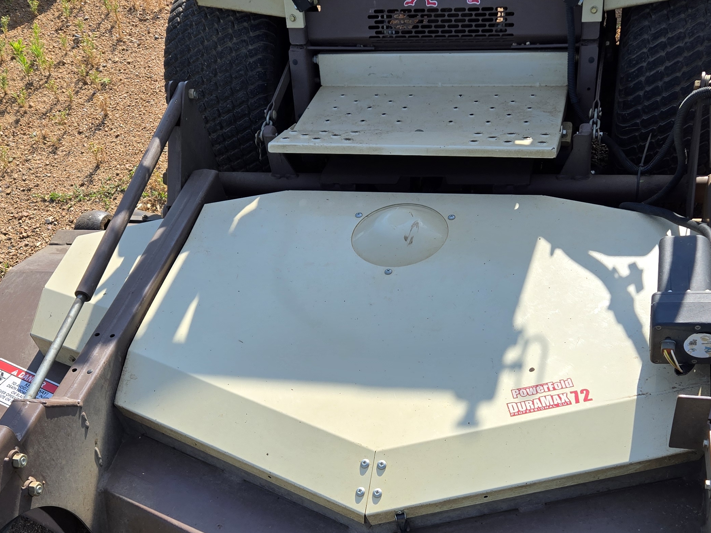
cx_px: 393
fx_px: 904
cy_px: 419
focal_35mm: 44
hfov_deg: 42.9
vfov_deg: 32.1
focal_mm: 5.4
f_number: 1.8
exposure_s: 1/1262
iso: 25
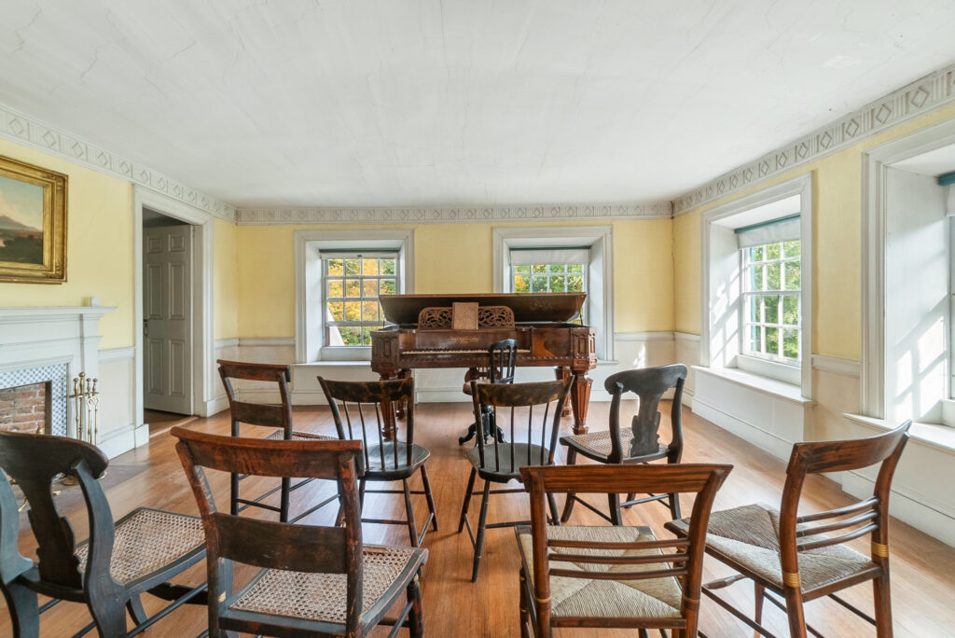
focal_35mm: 15
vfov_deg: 77.4
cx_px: 478
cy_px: 319
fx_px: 398
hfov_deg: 100.4
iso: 500
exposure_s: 1/100
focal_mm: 10
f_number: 8
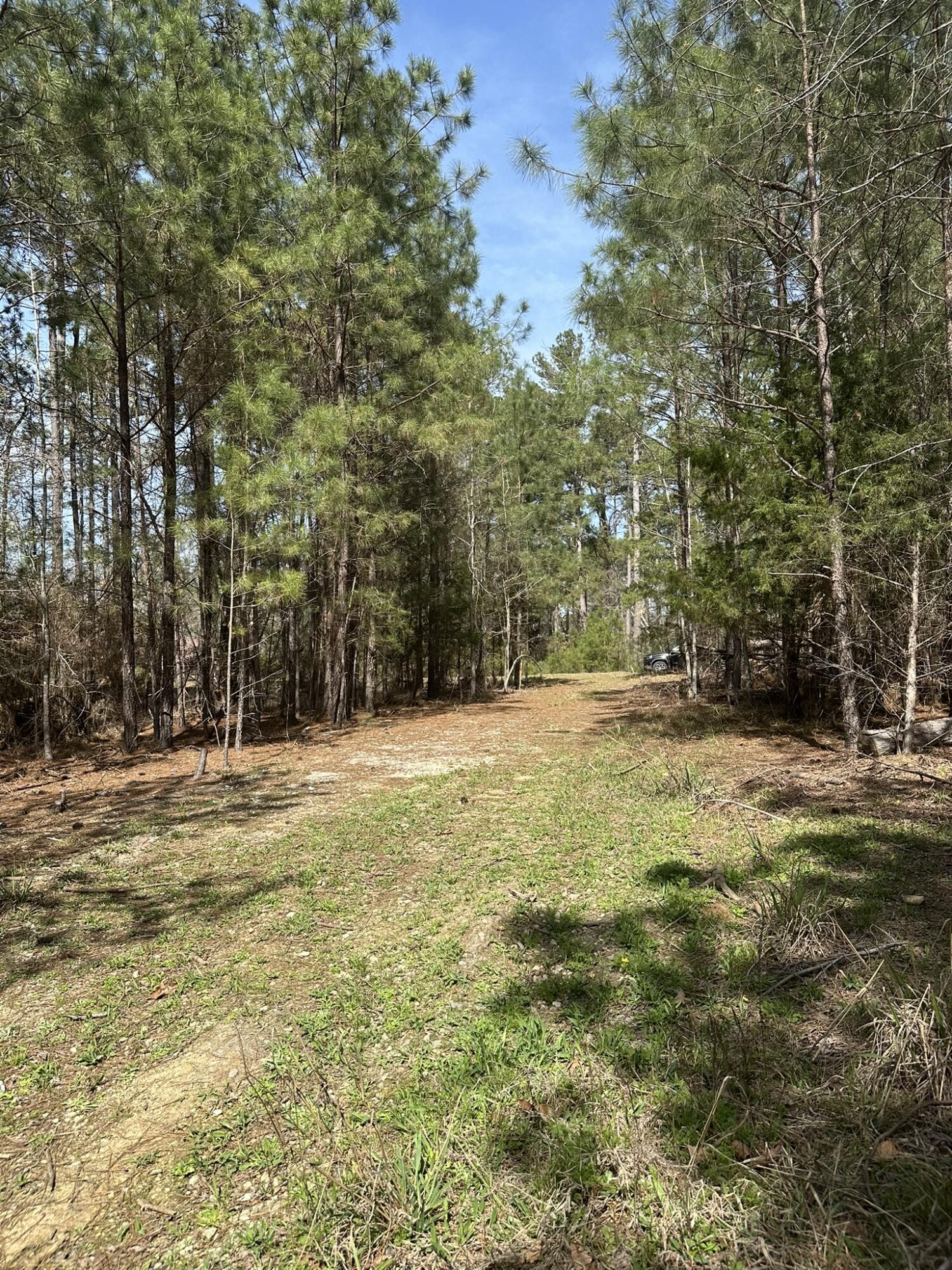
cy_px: 635
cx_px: 476
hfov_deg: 56.8
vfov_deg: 71.6
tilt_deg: +1.6
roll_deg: +1.1
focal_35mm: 24
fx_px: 880
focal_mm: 6.86
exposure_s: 1/2410
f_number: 1.78
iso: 80
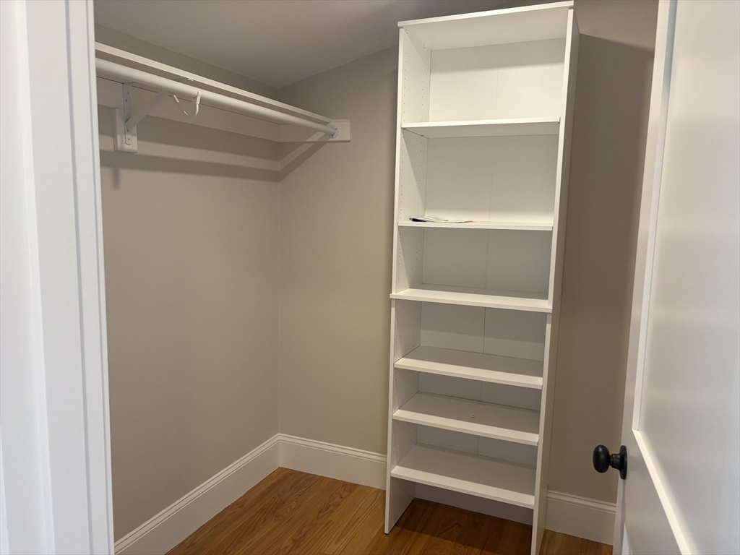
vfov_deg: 53.1
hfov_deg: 67.3
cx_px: 370
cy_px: 278
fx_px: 556
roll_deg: -0.3
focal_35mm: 26
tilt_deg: -6.6
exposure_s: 1/60
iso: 125
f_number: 1.6
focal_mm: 5.96
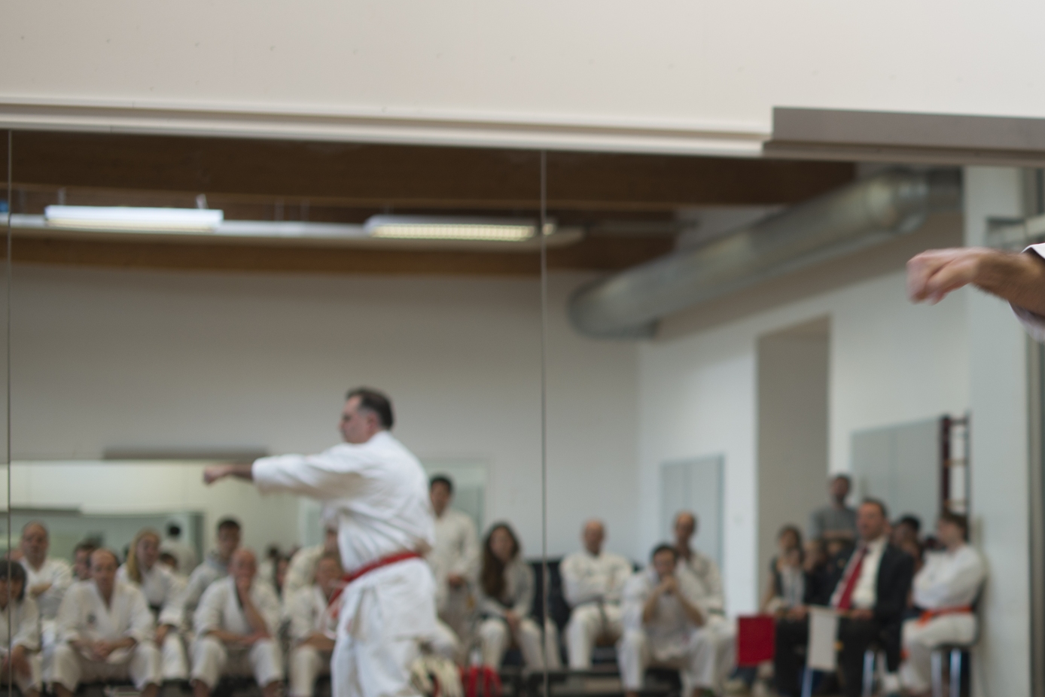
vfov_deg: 12.7
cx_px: 1123
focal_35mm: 108
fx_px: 3135
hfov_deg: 18.3
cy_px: 514
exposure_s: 1/50
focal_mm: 50
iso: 100
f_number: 2.5
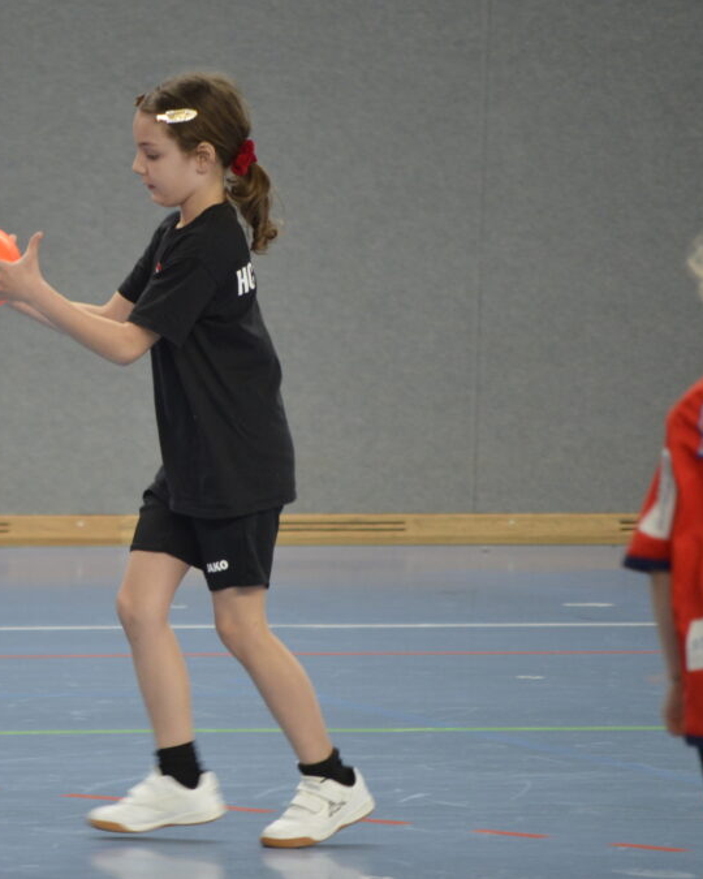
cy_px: 440
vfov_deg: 4.5
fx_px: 11079
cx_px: 70
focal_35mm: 426
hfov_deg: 3.6
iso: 1600
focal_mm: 200
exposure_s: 1/160
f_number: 5.6
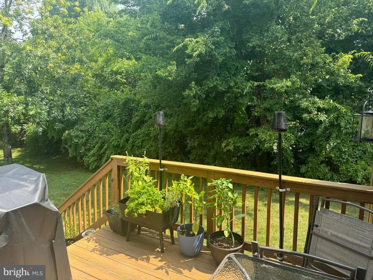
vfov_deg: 56.8
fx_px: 259
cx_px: 186
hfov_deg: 71.6
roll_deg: -0.1
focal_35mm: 24
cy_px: 140
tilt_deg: -9.5
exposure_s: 1/671
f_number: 1.78
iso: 80
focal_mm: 6.76
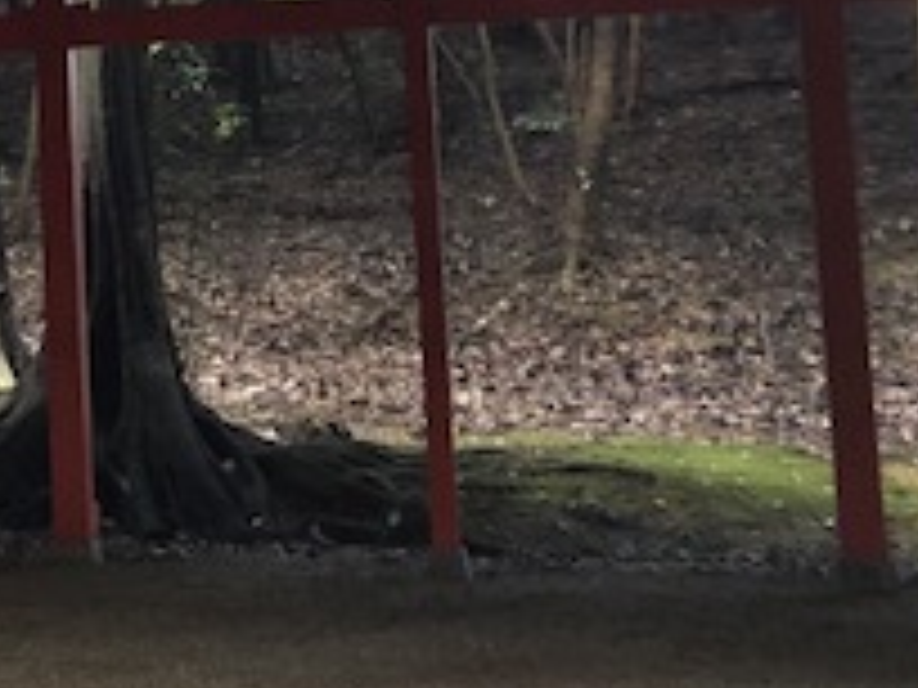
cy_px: 31
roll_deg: +1.6
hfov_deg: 20.1
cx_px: -324
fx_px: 2334
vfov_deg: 16.5
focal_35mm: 88
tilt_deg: +8.2
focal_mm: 3.99
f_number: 1.8
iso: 100
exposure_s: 1/15
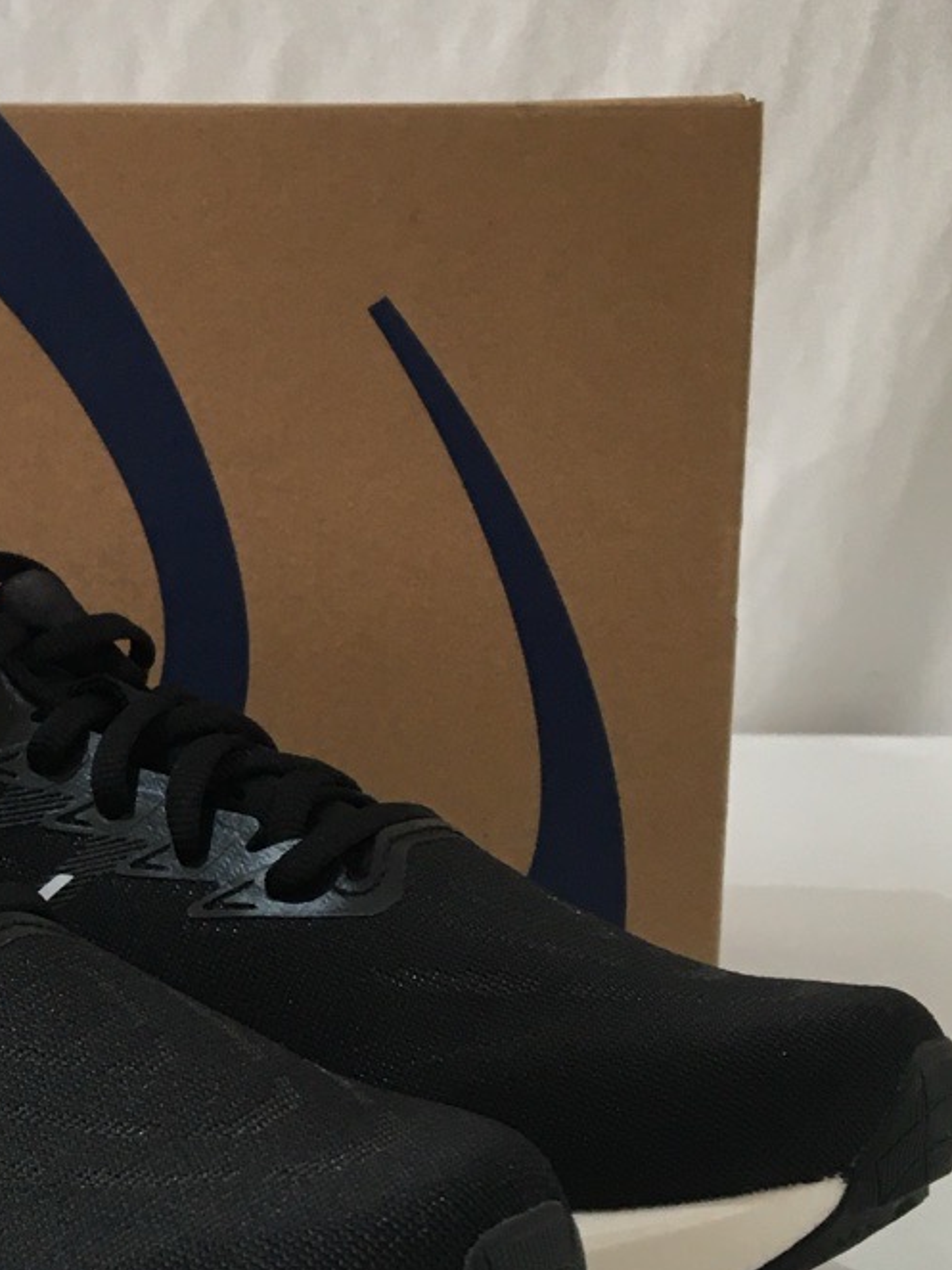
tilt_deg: -10.6
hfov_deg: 20.2
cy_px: 824
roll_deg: -1.4
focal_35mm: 70
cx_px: -40
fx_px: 2568
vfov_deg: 27.6
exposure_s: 1/33
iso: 50
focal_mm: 4.15
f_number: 2.2
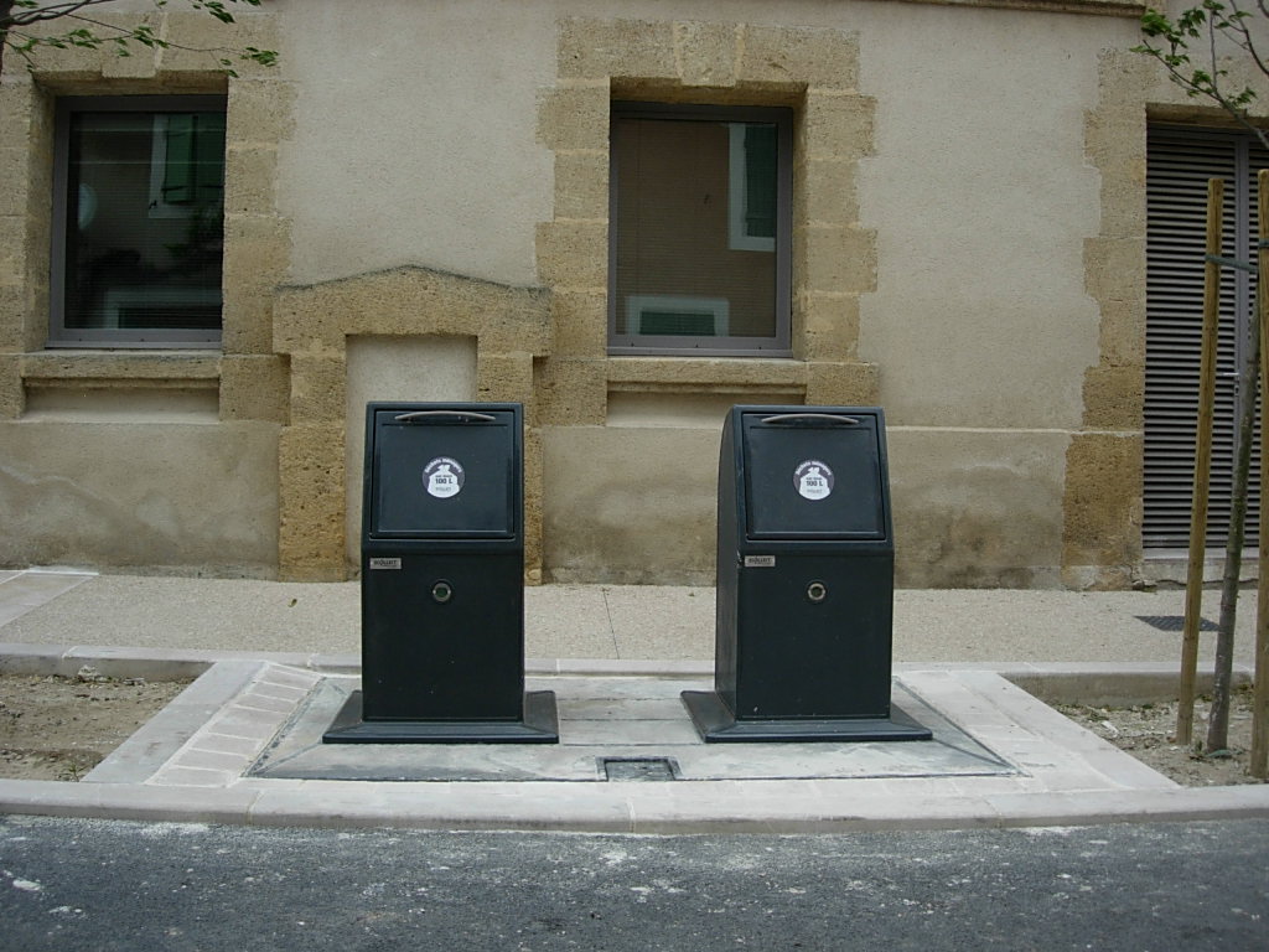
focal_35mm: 38
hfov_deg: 49.0
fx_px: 1393
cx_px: 634
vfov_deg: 37.7
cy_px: 476
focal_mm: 7.8
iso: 64
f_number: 2.8
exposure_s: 1/790
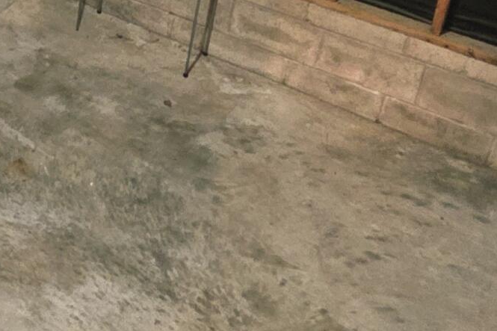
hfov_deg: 28.5
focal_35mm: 61
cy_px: -105
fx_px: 842
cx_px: -103
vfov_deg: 20.3
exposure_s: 1/24
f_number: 1.9
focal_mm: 2.2
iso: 1600
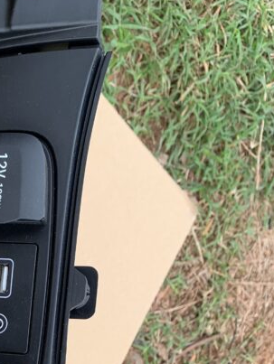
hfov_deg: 20.8
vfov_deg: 27.4
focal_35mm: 66
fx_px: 695
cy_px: 376
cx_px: -54
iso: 25
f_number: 1.8
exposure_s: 1/124
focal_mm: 4.25
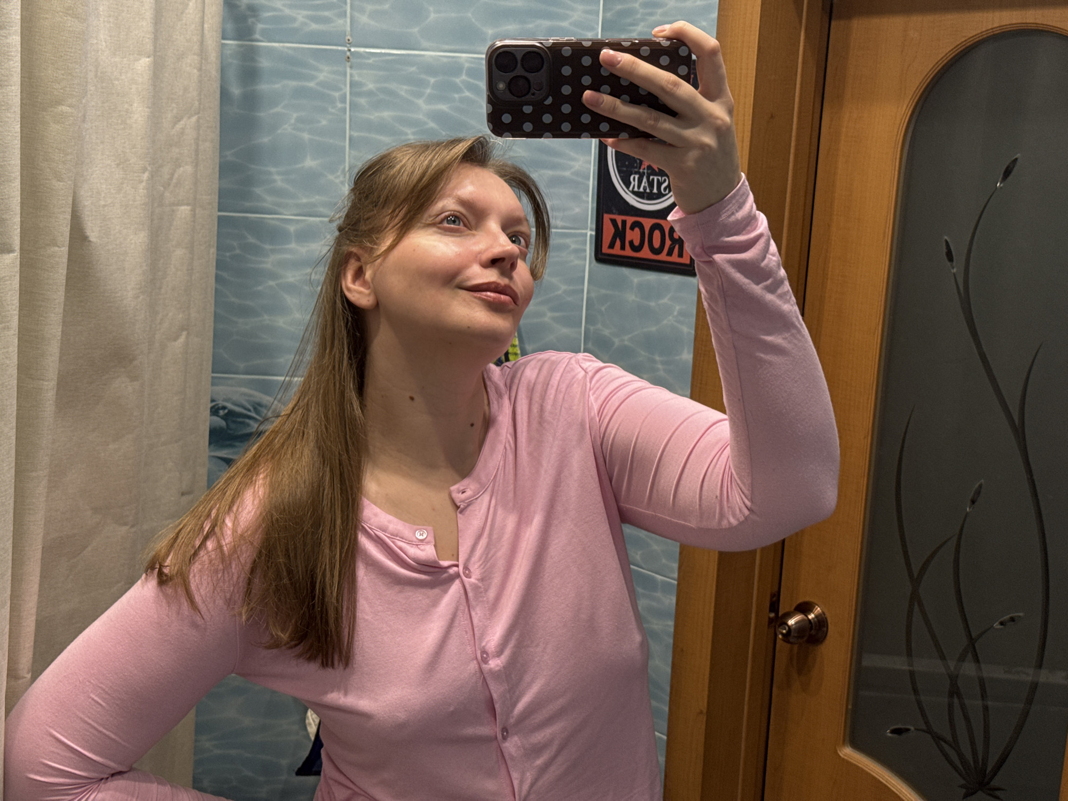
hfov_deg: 39.7
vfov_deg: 30.3
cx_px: 534
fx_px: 1481
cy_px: 400
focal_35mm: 48
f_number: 1.78
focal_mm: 6.76
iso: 50
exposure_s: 1/50
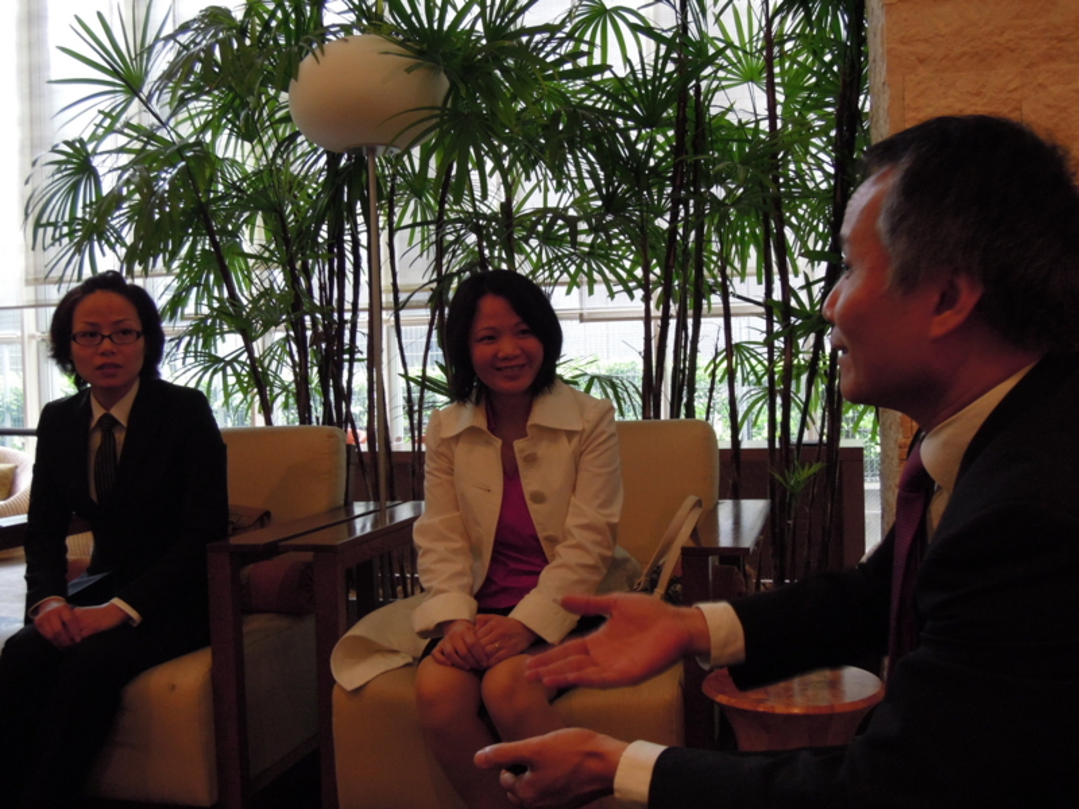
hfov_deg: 46.8
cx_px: 540
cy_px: 404
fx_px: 1247
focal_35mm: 40
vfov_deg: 36.0
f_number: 3.3
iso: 400
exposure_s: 1/13
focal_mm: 7.2
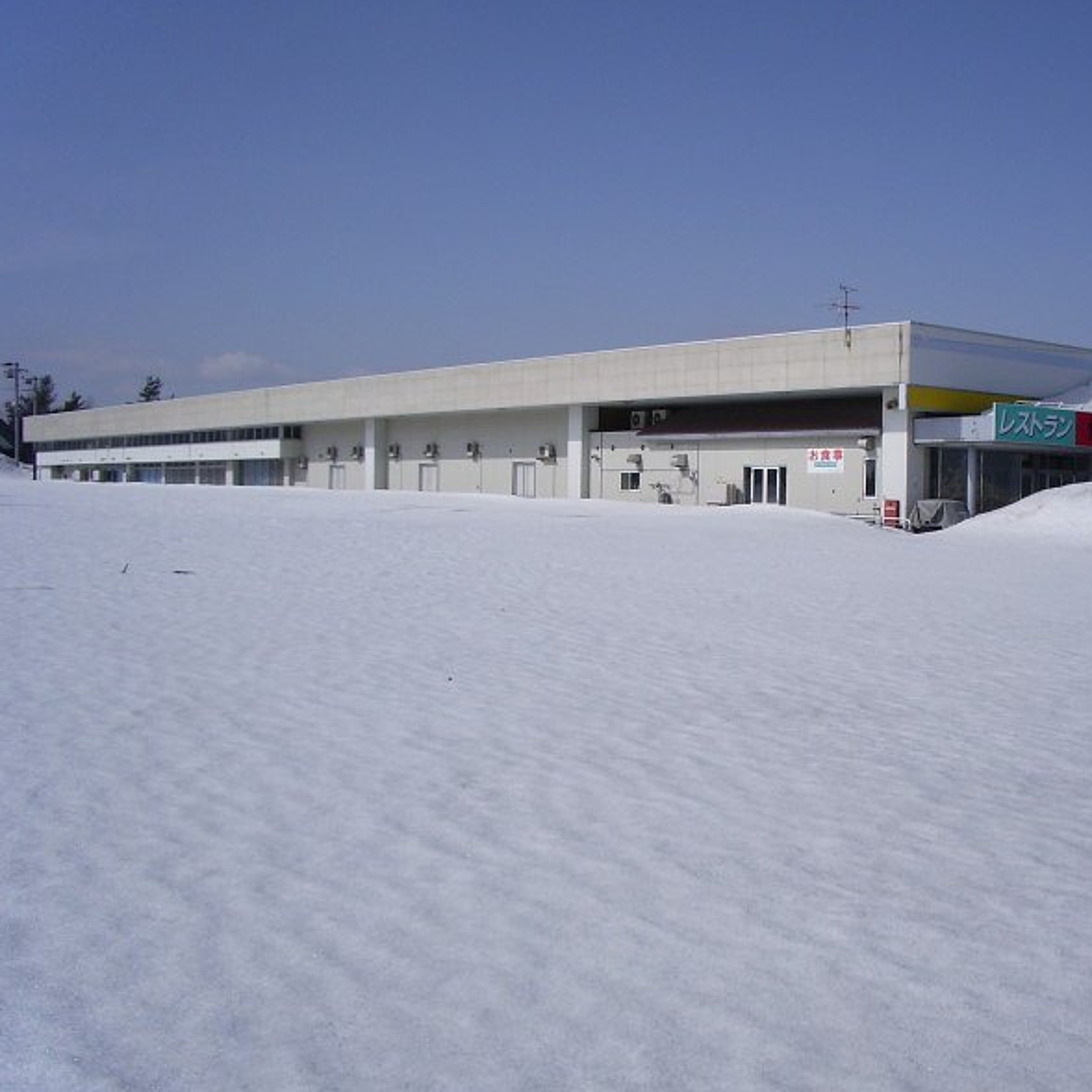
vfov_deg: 40.0
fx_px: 1499
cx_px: 727
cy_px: 552
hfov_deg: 39.6
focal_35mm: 42
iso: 80
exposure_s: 1/2000
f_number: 4.3
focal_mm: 5.8
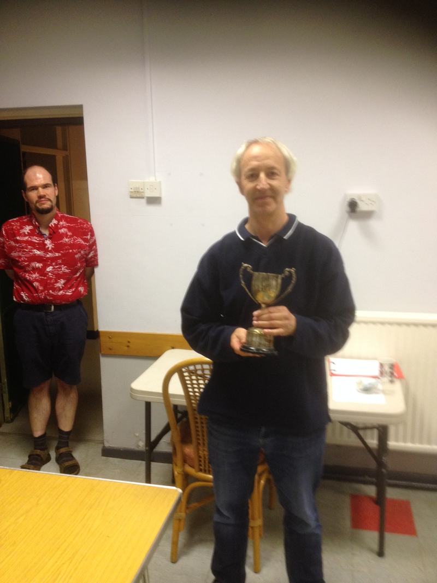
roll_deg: +3.2
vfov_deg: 52.6
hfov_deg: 40.7
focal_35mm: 35
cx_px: 218
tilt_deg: -15.6
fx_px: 589
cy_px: 292
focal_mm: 4.28
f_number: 2.4
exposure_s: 1/20
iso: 125
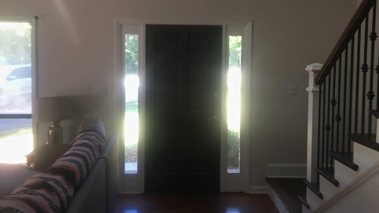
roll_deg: -0.3
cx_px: 188
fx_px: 322
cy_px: 77
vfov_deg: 36.4
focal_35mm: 32
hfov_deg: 61.0
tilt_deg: -3.2
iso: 32
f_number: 2.2
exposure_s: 1/30
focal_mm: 4.15
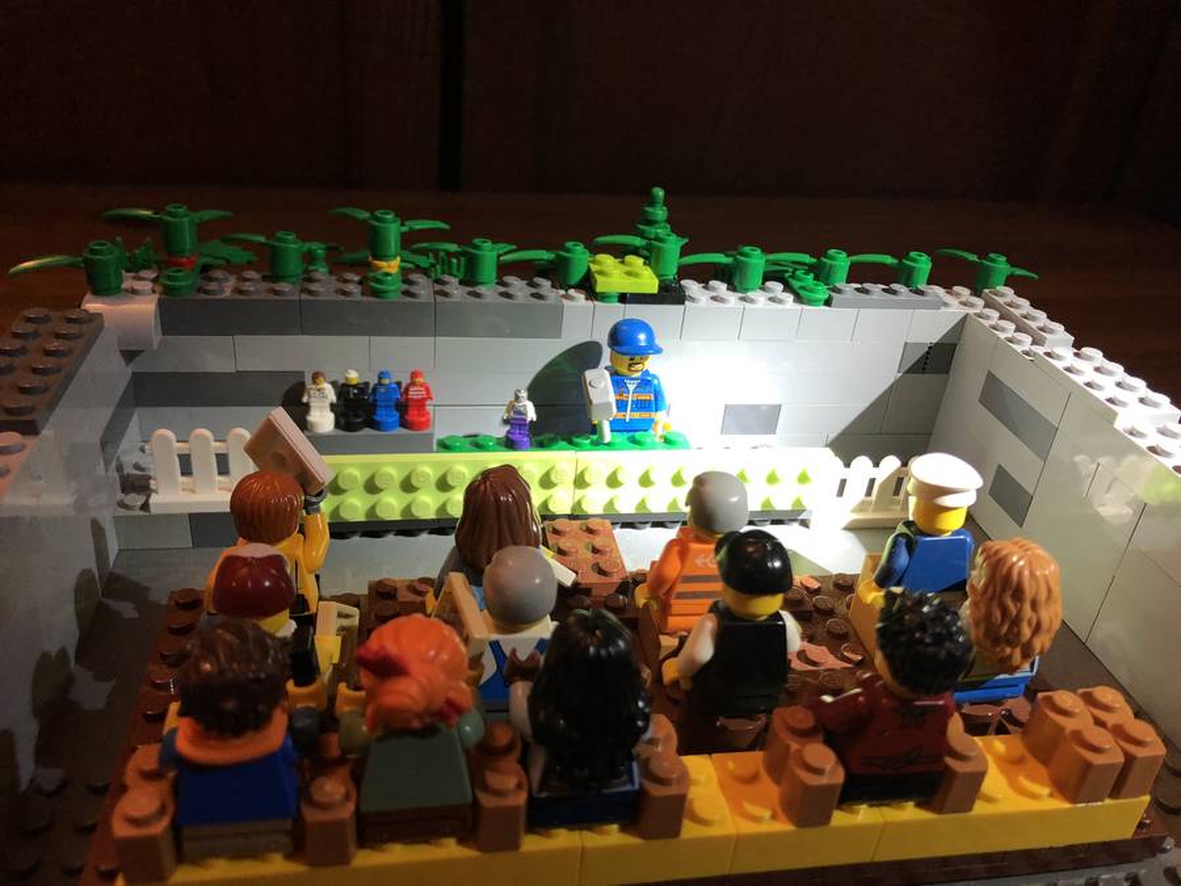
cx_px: 590
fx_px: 955
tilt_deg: -28.9
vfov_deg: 49.7
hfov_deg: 63.4
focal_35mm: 28
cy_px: 443
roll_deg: -5.1
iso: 32
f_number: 1.8
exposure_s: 1/30
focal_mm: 3.99
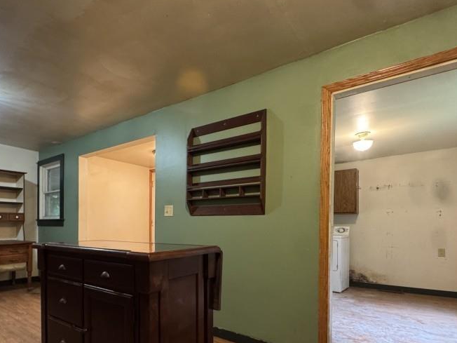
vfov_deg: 59.6
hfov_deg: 75.2
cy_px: 231
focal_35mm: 22
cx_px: 175
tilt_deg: -1.9
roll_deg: -0.7
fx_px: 290
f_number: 2.2
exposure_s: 1/60
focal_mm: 2.22
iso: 640
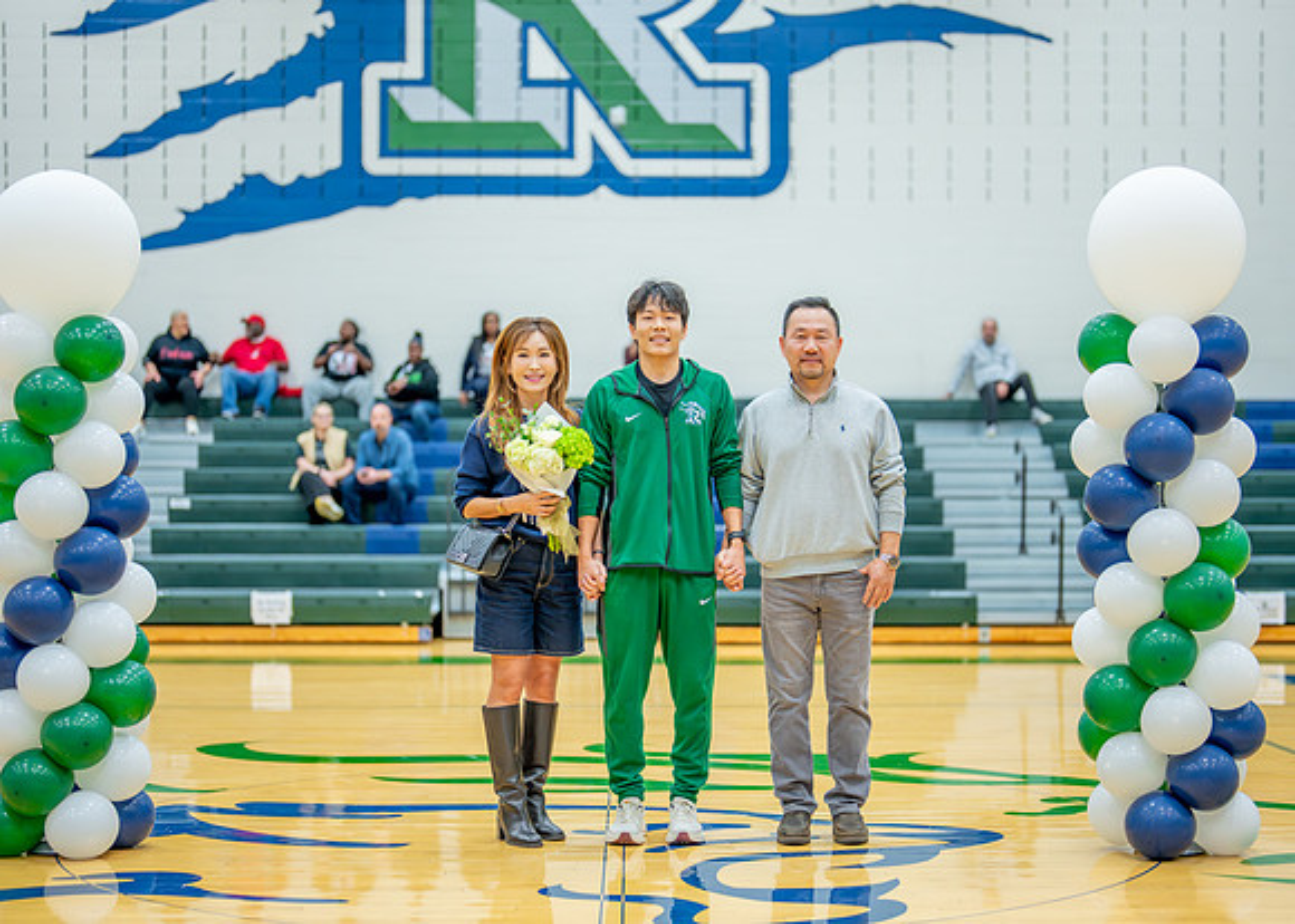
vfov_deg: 24.0
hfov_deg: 33.1
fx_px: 2177
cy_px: 508
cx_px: 682
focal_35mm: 59
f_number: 1.2
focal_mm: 50
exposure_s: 1/800
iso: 1000
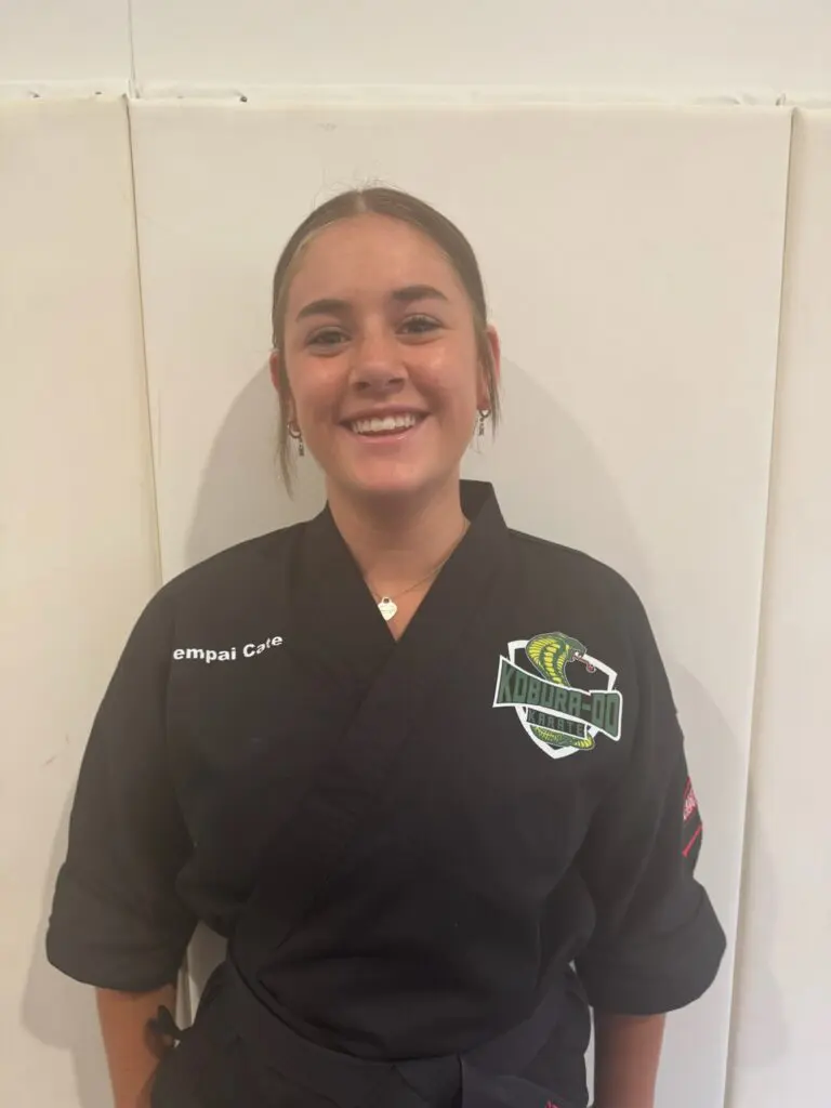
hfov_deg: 56.8
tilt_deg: -10.9
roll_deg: +0.2
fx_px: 768
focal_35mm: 24
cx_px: 416
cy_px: 554
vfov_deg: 71.6
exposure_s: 1/50
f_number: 1.78
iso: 125
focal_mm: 6.76
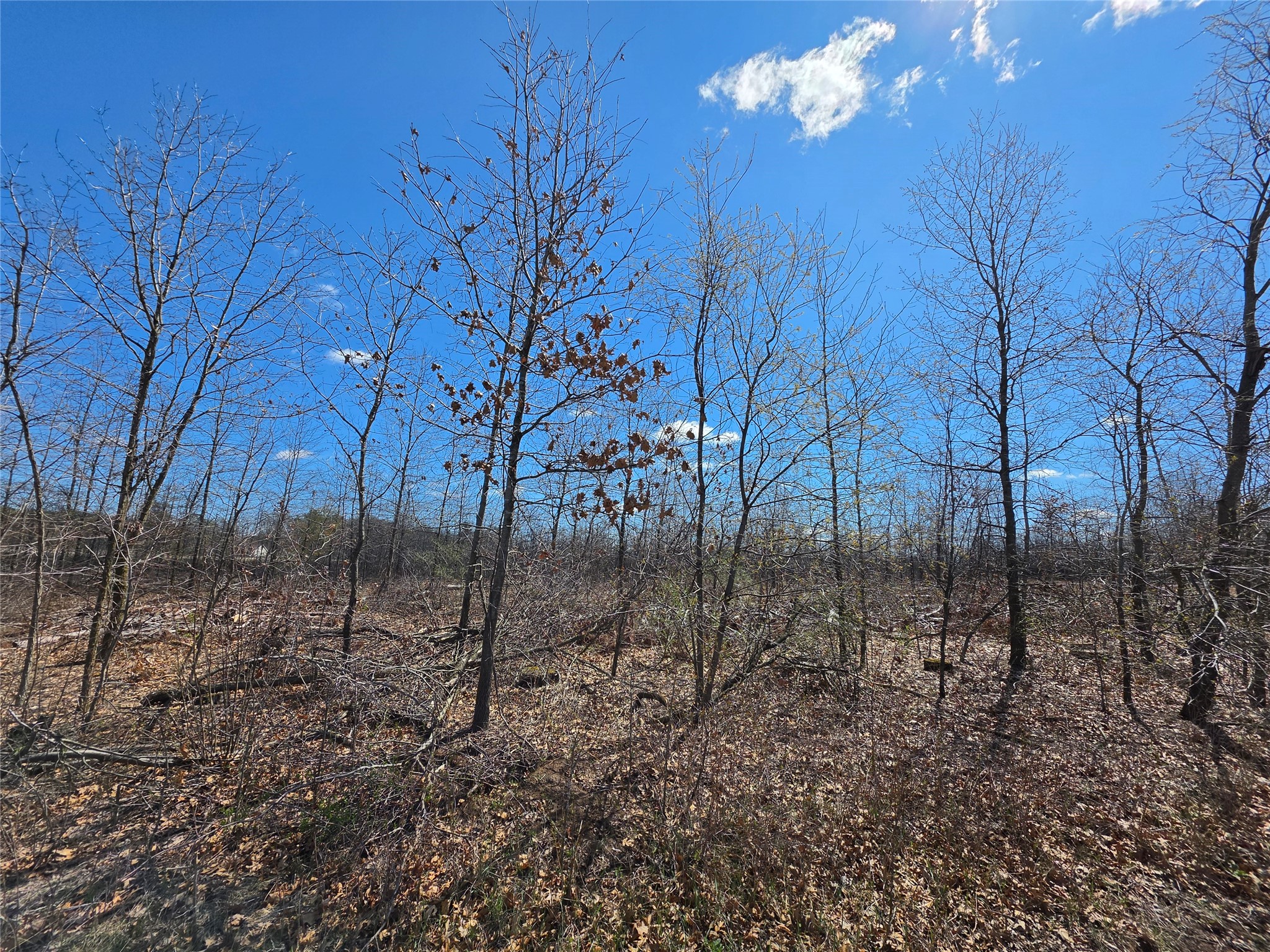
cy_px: 476
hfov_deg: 106.2
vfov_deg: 89.9
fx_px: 477
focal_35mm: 13
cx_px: 635
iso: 32
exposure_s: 1/2430
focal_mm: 2.2
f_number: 1.9
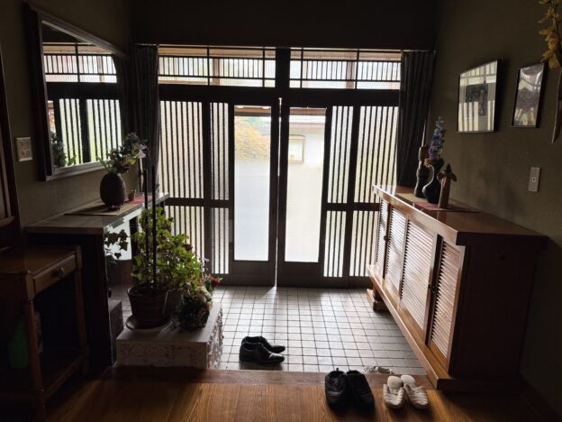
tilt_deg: -11.6
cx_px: 281
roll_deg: -1.5
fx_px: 390
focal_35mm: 24
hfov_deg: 71.6
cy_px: 211
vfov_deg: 56.8
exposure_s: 1/121
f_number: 1.78
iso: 160
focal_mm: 6.76
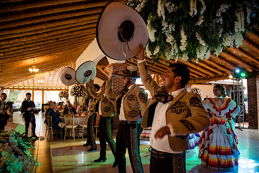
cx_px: 130
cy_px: 86
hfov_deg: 71.1
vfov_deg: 51.0
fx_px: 181
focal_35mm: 25
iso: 5000
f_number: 4
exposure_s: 1/250
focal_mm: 24
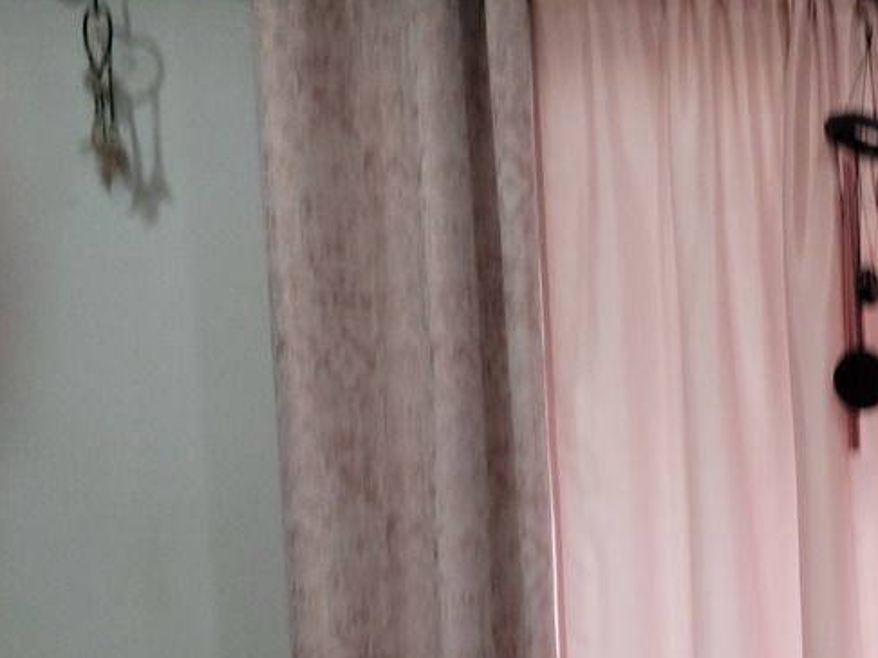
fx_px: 2104
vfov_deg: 17.4
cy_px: 642
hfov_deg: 21.0
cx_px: 1198
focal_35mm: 83
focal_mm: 5.9
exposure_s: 1/60
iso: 100
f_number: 2
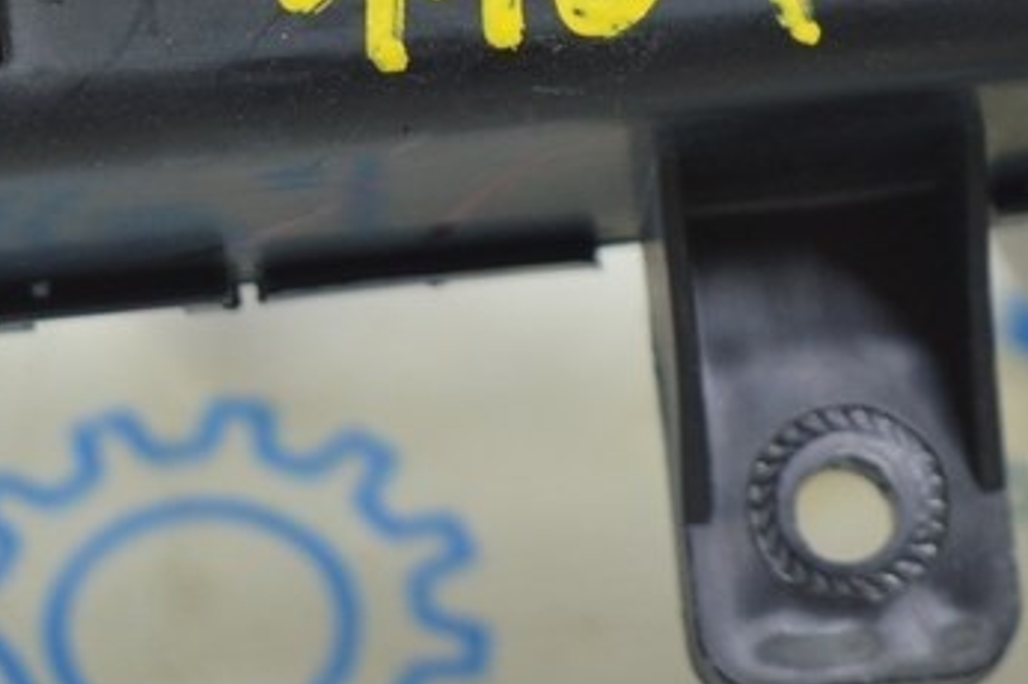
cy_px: -177
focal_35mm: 244
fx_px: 6975
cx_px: 627
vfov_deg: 5.6
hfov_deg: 8.4
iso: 400
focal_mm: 55
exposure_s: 1/20
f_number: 5.6
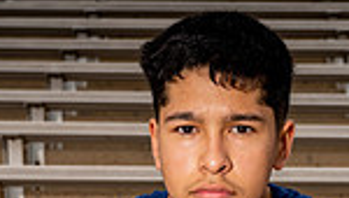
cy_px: 475
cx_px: 221
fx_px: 1279
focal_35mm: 138
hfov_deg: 15.5
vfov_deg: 8.1
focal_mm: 44
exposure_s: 1/250
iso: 80
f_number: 6.3
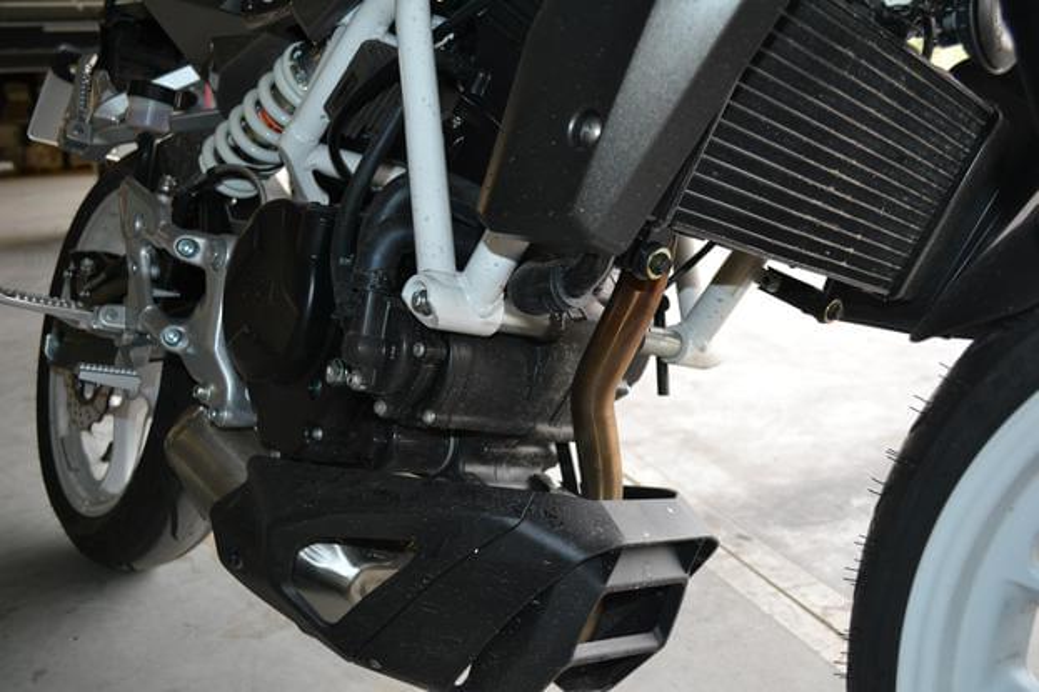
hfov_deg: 57.2
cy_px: 346
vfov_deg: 39.9
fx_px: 952
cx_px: 520
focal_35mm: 33
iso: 560
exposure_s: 1/60
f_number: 3.8
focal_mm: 22
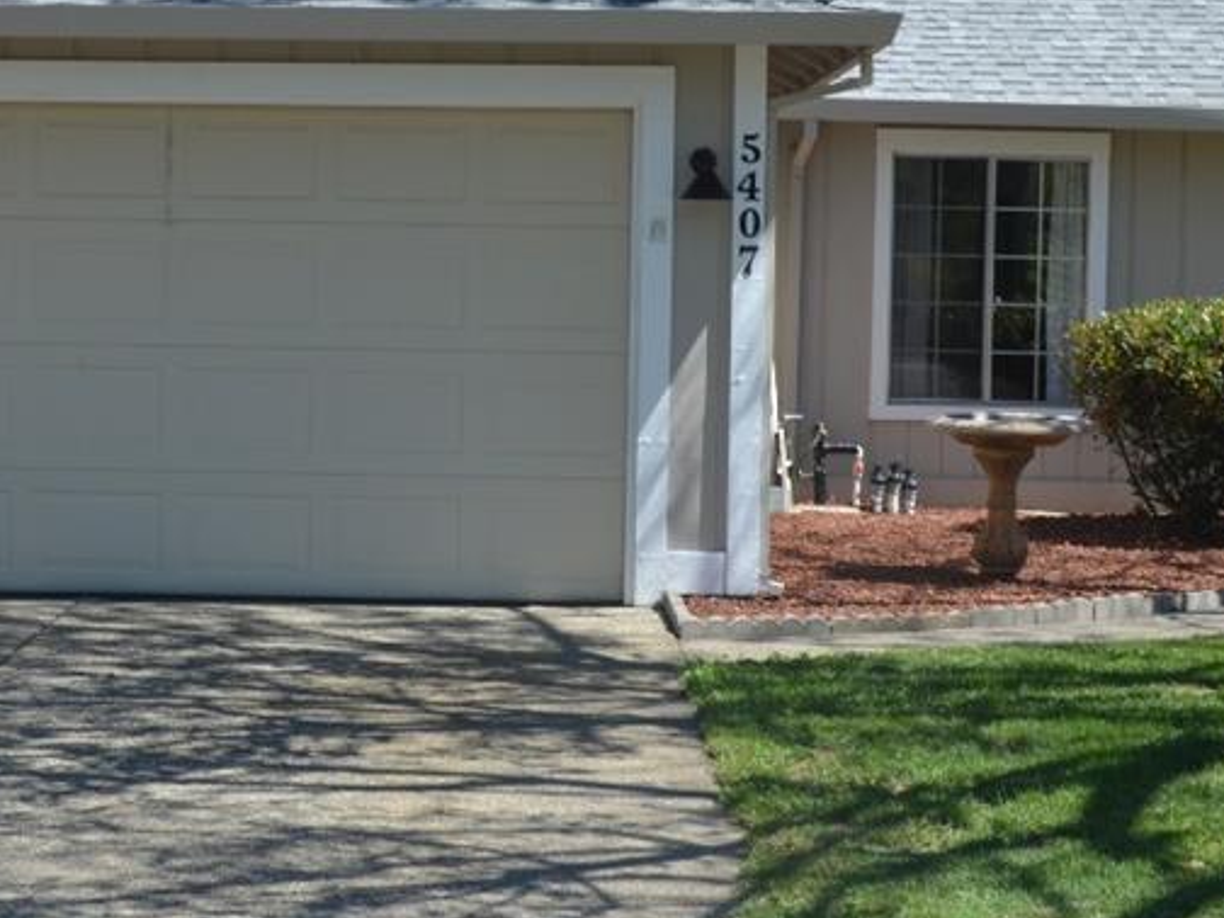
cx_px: 440
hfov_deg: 25.2
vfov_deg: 19.1
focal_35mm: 77
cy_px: 396
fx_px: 2723
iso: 100
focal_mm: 18
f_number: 8
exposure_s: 1/250
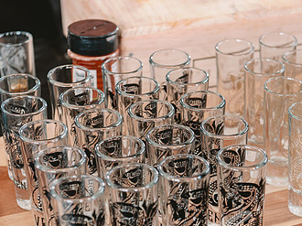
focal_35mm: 98
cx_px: 200
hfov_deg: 20.0
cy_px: 159
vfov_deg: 15.0
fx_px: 854
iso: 320
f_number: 4.5
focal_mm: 58
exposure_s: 1/30
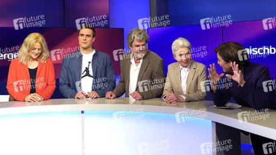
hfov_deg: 42.9
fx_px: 351
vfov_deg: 24.9
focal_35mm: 48
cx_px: 137
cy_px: 69
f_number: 2
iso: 640
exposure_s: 1/640
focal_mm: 30
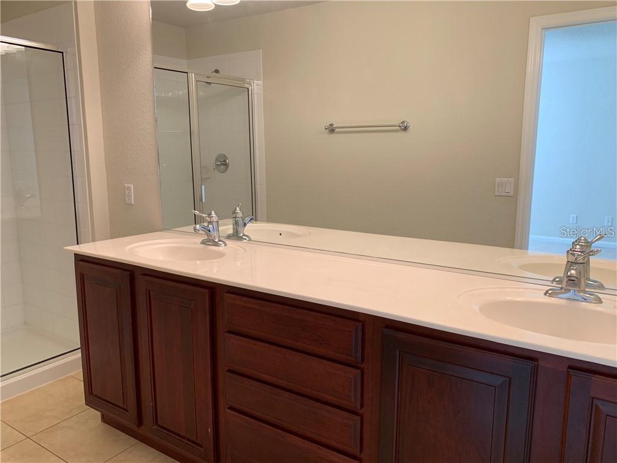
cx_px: 308
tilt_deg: -9.7
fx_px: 463
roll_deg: +0.0
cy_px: 232
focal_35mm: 26
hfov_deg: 67.3
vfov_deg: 53.1
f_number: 1.8
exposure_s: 1/120
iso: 80
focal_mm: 4.25
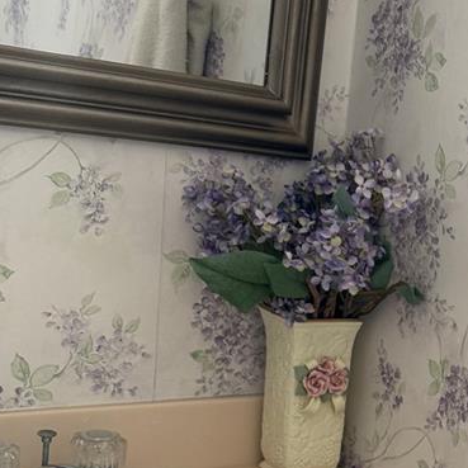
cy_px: 415
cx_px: 550
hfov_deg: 23.1
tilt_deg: -13.7
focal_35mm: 69
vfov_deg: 24.3
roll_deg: -9.2
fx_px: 1055
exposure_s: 1/113
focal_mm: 6.76
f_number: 1.78
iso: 200
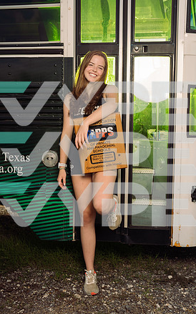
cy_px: 154
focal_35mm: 46
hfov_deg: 28.0
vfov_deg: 43.5
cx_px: 95
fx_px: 394
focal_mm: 44
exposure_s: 1/250
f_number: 7.1
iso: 50
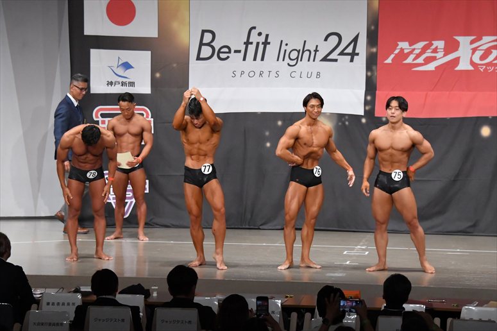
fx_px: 1752
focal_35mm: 127
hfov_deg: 16.1
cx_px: 248
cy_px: 166
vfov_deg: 10.8
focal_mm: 85
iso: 6400
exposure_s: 1/400
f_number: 5.6
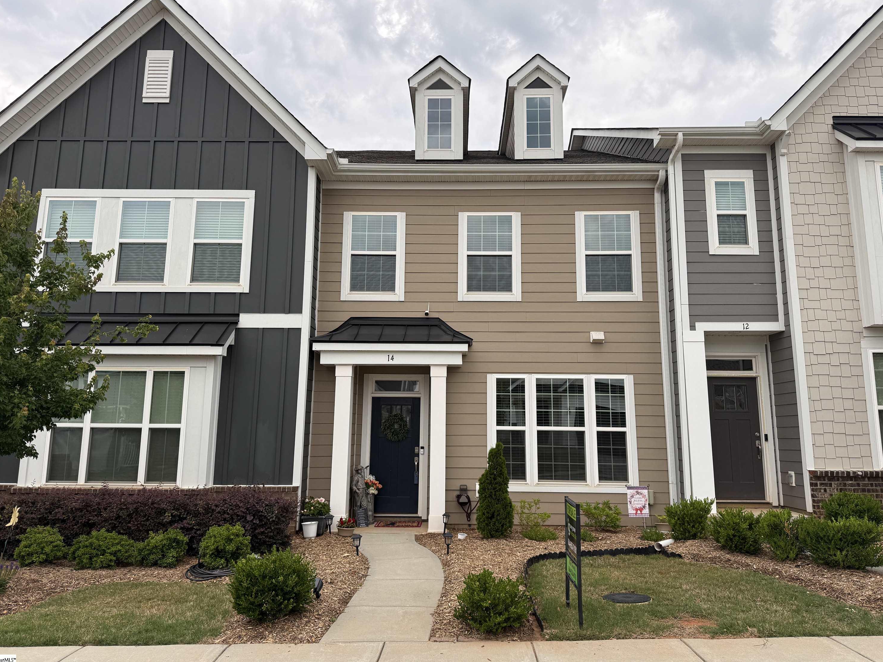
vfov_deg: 54.9
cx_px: 449
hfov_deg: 69.4
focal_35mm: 25
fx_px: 638
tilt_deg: +9.6
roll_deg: -0.4
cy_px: 319
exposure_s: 1/735
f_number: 1.78
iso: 80
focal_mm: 6.76
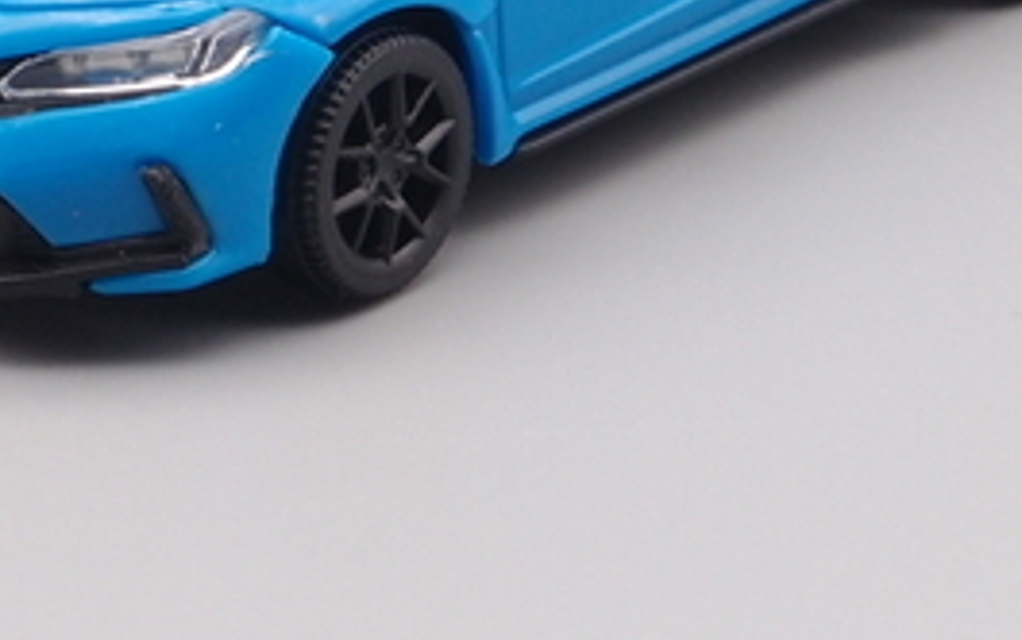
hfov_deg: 7.8
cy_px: -73
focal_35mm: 269
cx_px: 309
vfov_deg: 4.9
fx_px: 7497
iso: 100
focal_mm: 18.15
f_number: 8
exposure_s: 1/8
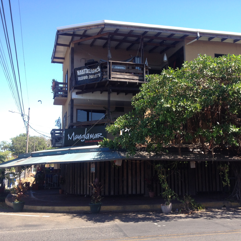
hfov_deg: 39.8
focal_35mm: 42
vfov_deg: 40.0
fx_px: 331
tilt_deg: +5.5
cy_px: 122
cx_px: 146
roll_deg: +0.8
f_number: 2.4
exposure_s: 1/511
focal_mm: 4.28
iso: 50
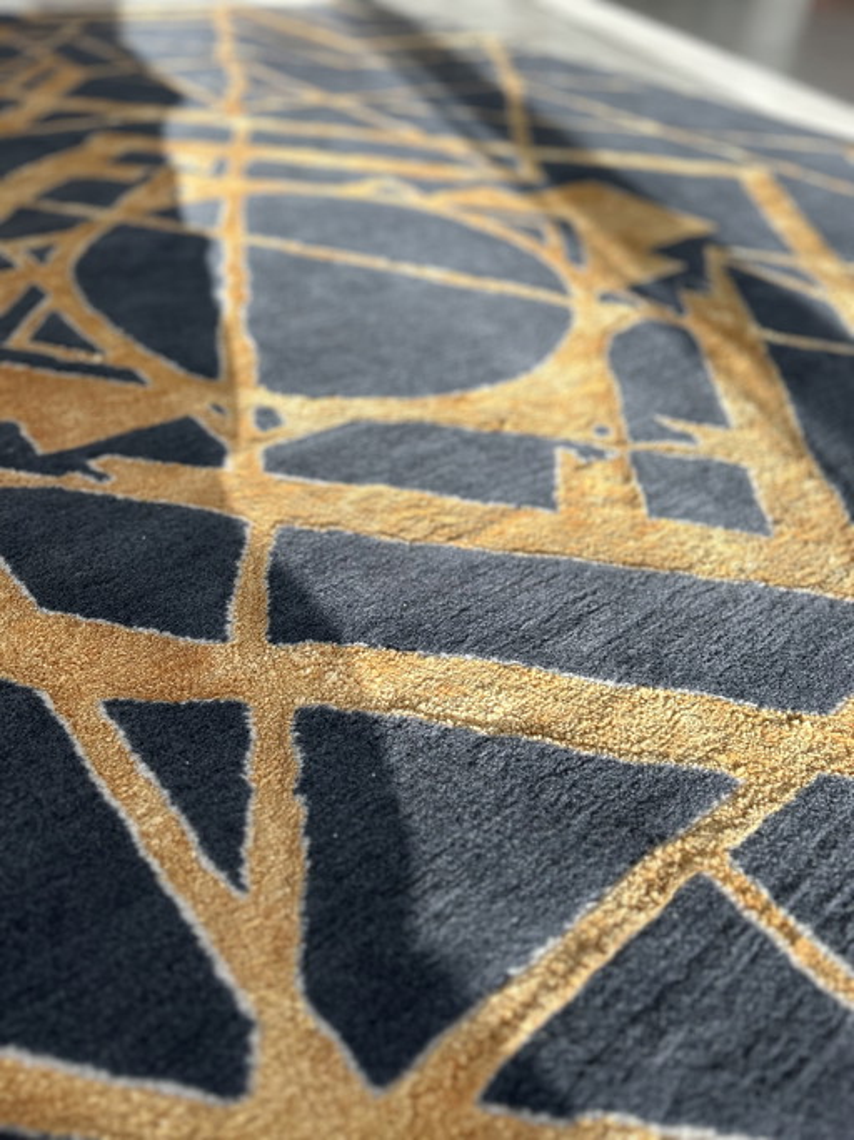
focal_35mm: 26
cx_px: 427
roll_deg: -5.8
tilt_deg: -39.6
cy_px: 570
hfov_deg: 53.0
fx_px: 856
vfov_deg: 67.3
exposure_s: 1/365
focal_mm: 5.7
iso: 50
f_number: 1.5
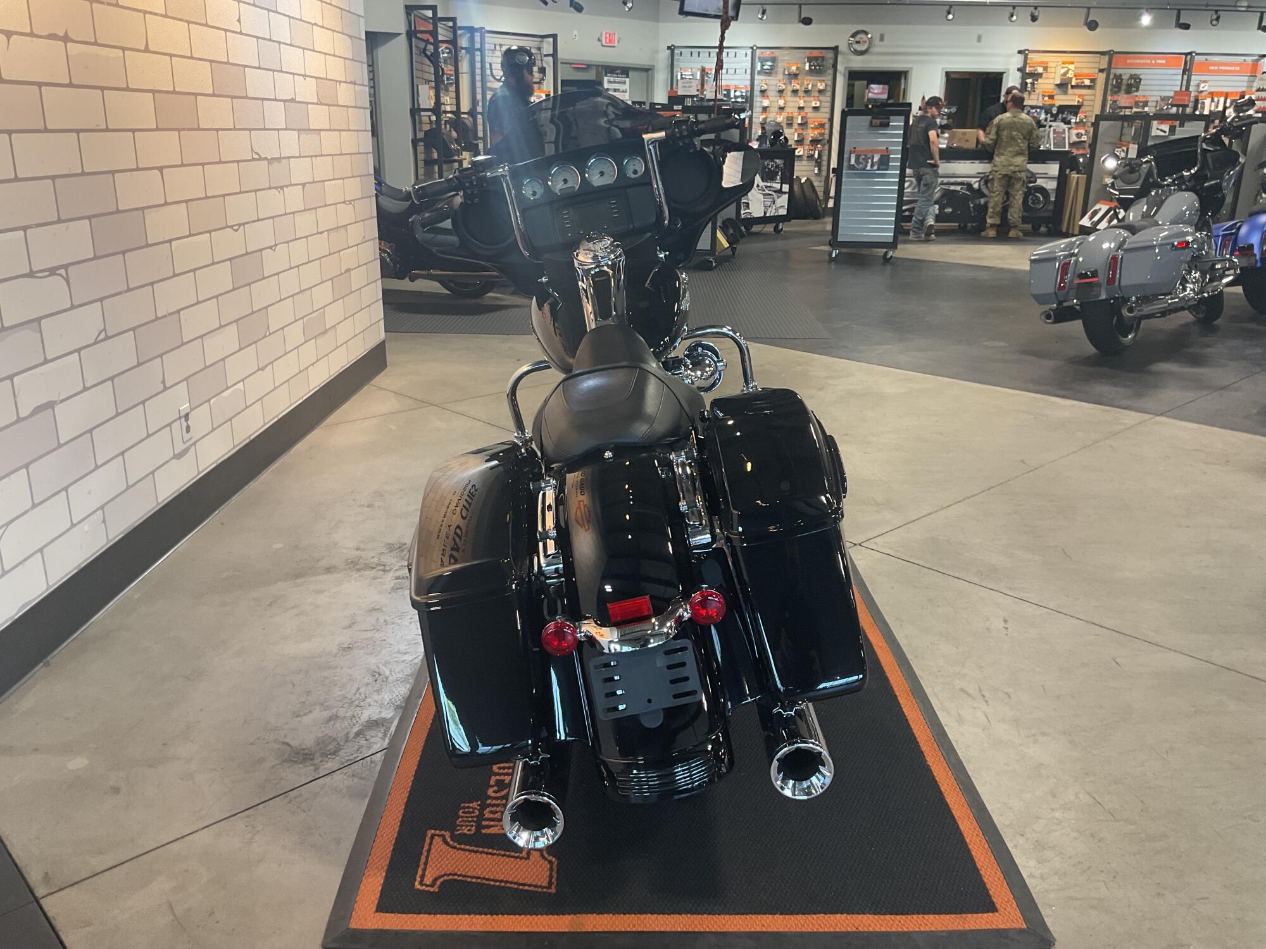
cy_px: 474
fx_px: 1061
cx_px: 633
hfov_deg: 61.7
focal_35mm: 29
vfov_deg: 48.2
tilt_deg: -18.9
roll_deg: +0.2
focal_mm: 3
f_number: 1.8
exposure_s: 1/50
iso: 64
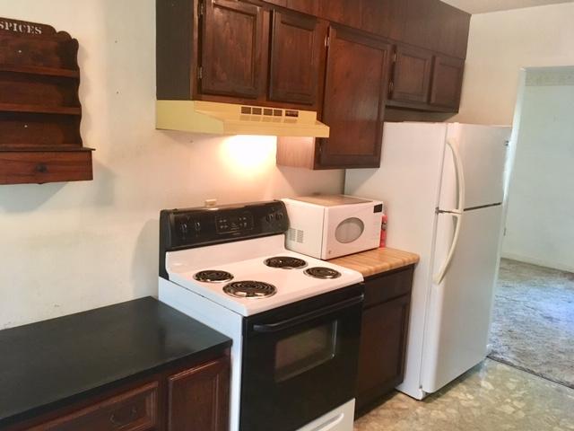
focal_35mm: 29
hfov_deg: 61.7
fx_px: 481
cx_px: 287
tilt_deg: -11.7
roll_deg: -2.3
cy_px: 216
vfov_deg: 48.2
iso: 160
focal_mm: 4.15
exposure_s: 1/30
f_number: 2.2
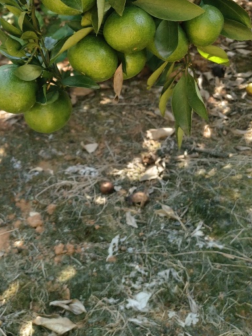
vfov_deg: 37.2
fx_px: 466
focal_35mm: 48
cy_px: 36
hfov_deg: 30.0
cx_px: 78
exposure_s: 1/653
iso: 50
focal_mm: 5.5
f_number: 1.88
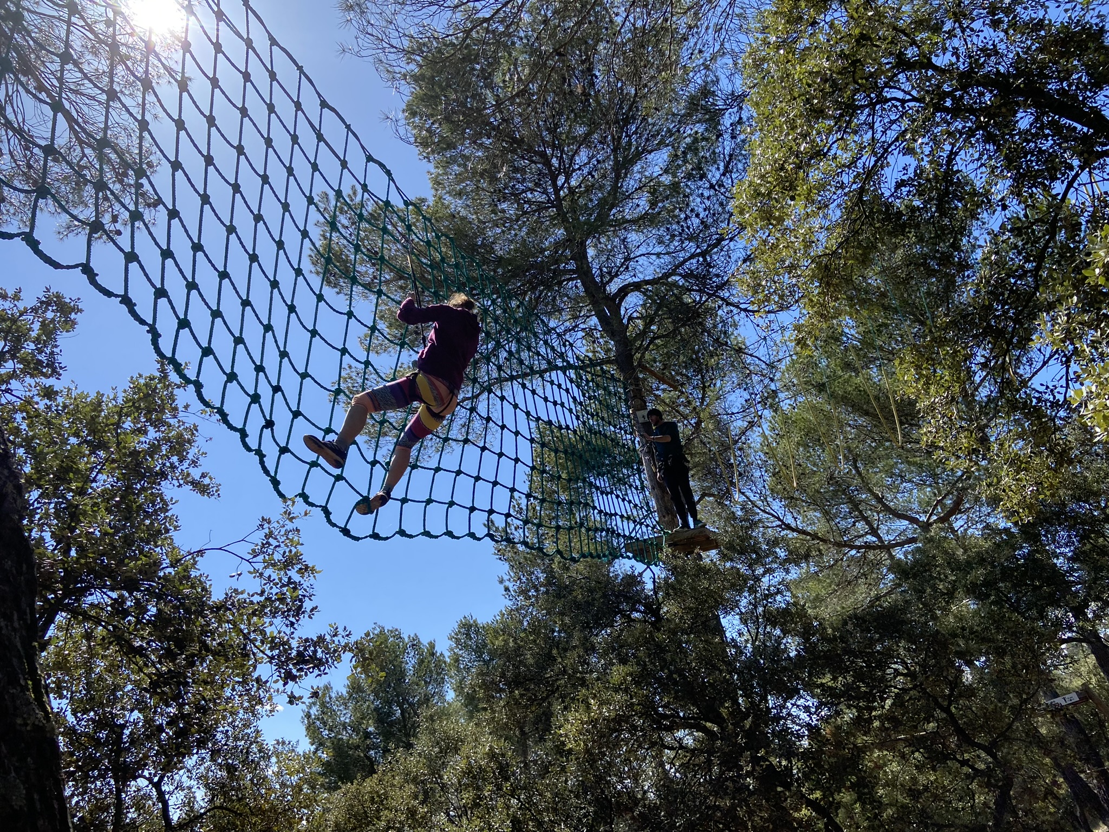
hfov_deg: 67.3
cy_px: 416
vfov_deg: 53.1
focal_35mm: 26
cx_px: 554
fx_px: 833
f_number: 1.8
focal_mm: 4.25
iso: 32
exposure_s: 1/2222
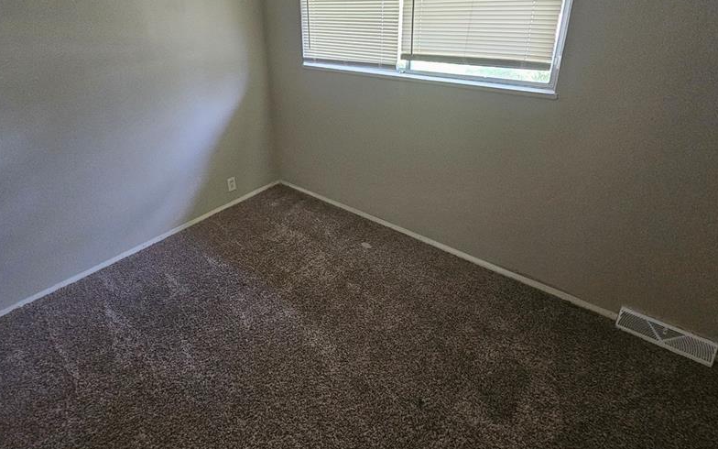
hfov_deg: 90.8
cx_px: 326
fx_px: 352
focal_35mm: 18
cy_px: 154
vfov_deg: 63.5
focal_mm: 2.2
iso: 400
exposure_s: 1/30
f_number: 2.2
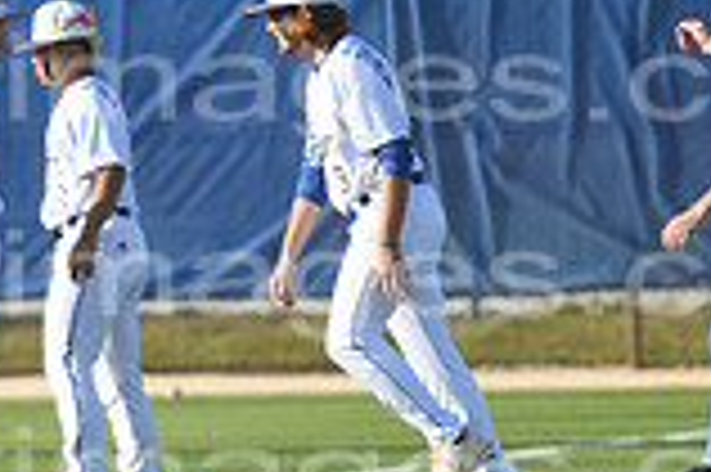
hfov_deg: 1.9
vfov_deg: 1.2
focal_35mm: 1103
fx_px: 21761
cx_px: -63
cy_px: 187
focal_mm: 200
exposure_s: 1/1250
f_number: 2.8
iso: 100
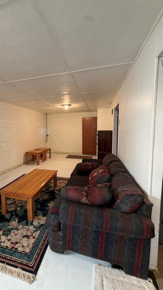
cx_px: 61
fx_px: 123
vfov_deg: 99.4
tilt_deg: -6.0
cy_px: 141
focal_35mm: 16
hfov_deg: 66.0
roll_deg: +0.1
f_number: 2.2
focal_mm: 2.22
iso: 200
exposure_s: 1/60
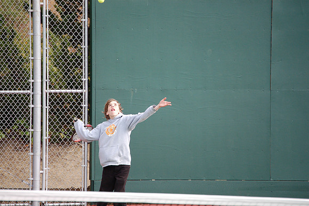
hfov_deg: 6.9
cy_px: 103
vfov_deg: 4.6
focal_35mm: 300
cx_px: 154
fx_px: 2573
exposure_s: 1/500
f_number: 5.6
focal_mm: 200
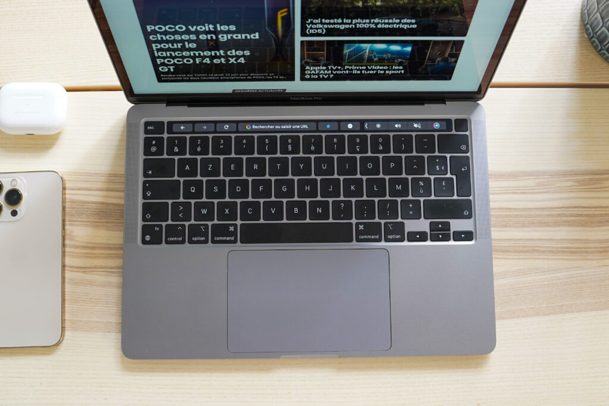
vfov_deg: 31.9
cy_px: 203
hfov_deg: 46.4
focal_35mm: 42
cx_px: 304
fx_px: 710
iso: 500
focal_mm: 28
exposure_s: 1/15
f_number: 5.6
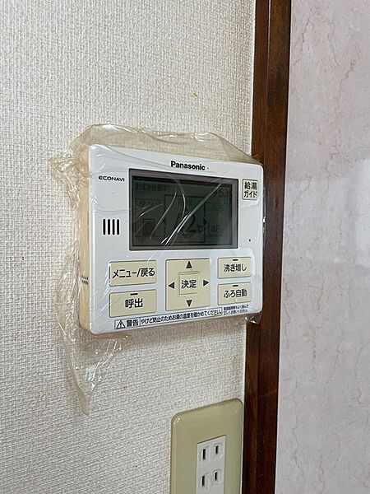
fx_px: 371
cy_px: 247
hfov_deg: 53.1
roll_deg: -0.6
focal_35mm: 26
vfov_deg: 67.3
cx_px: 185
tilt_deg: -3.0
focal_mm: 4.2
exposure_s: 1/120
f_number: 1.6
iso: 100
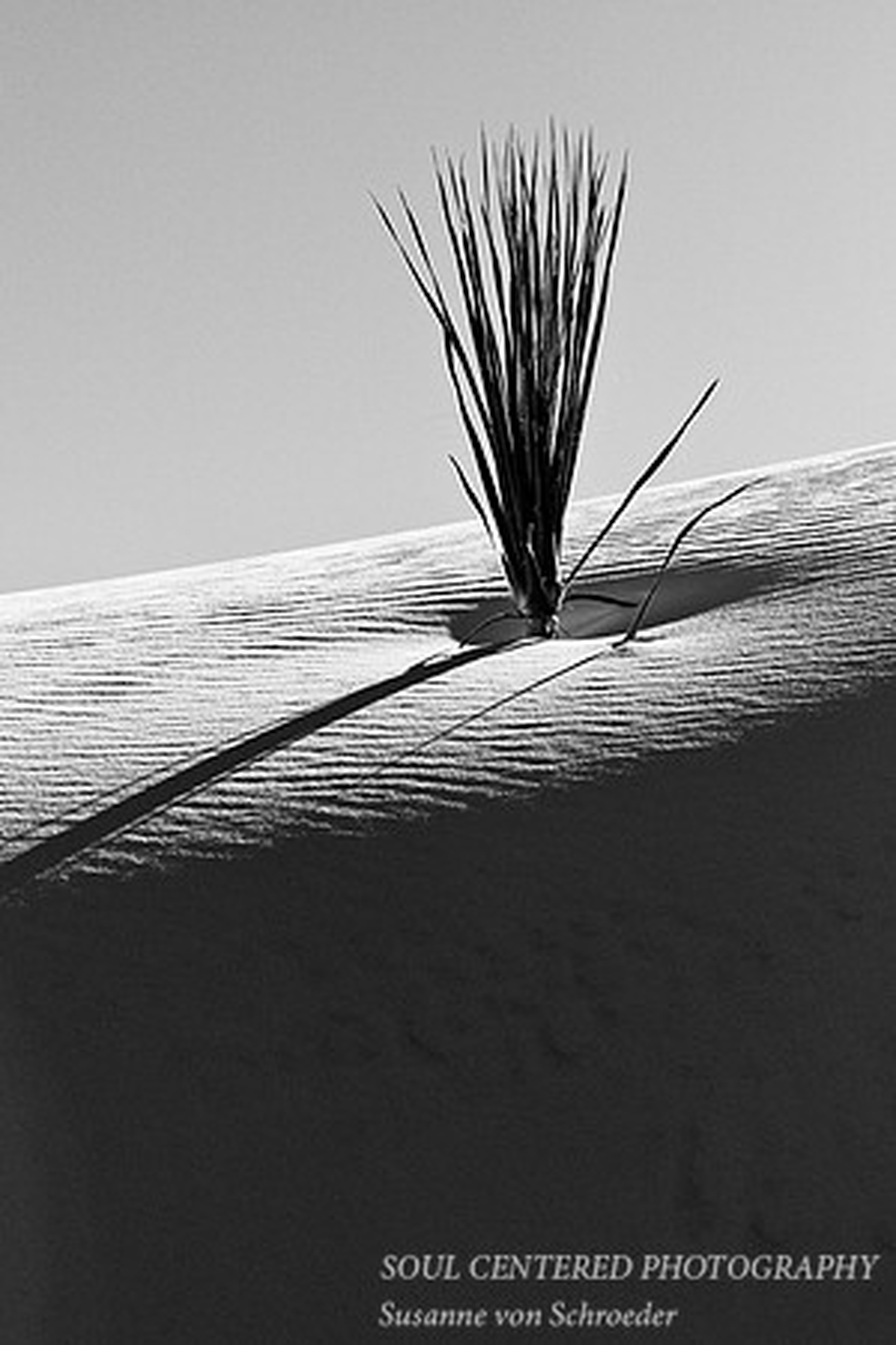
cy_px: 672
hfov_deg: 8.7
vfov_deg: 13.0
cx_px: 448
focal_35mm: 158
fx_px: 5880
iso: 200
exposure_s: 1/750
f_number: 8
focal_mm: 105
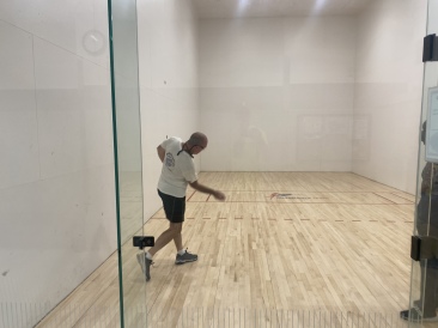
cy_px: 164
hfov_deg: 67.3
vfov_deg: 53.0
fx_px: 329
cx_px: 219
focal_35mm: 26
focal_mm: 4.25
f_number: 1.8
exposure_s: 1/120
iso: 64
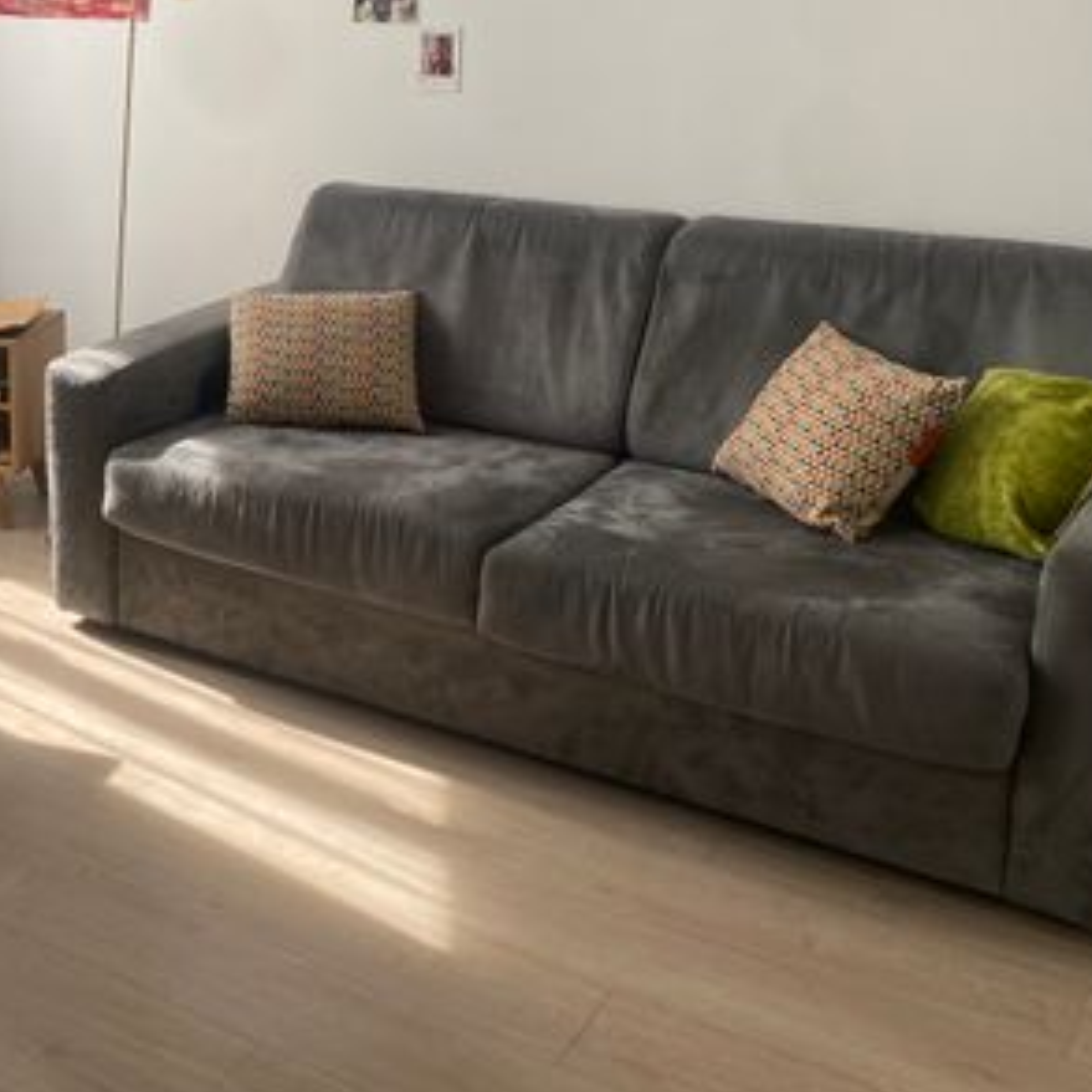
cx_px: 0
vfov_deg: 35.6
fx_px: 1677
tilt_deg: -15.1
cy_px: 350
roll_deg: +1.1
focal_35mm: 47
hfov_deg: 33.1
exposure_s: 1/122
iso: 40
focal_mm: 4.25
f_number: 1.8
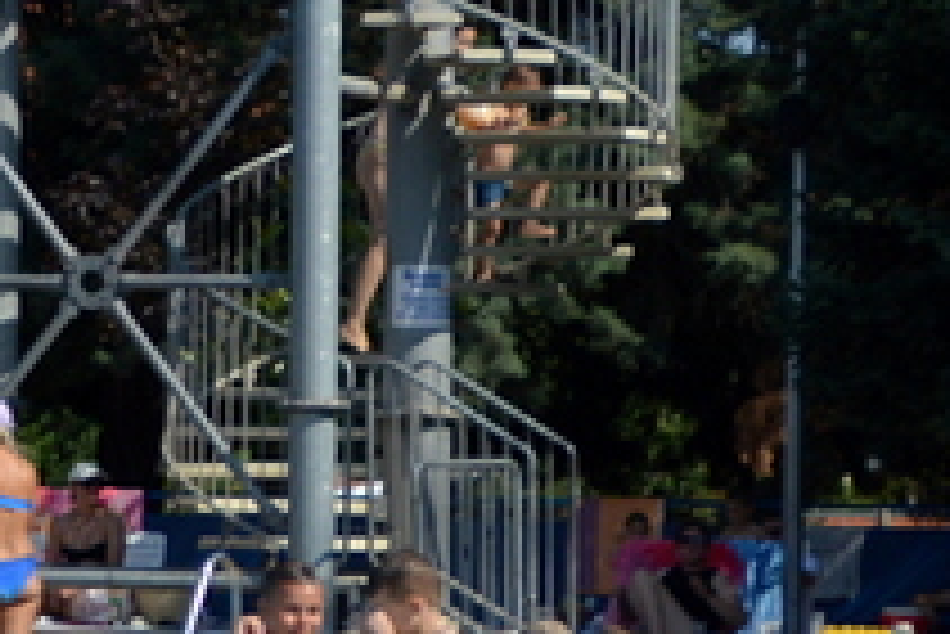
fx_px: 7684
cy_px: 351
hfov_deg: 6.5
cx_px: -1909
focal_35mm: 291
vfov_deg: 4.7
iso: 100
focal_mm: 32
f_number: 4
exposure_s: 1/1250
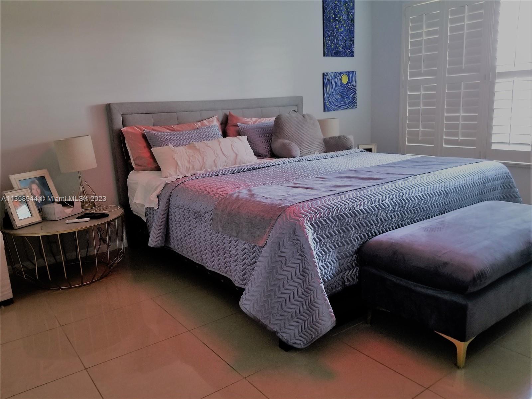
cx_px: 266
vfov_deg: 53.0
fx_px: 399
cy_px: 200
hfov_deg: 67.3
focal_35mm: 26
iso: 200
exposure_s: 1/11
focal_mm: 4.25
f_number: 1.7
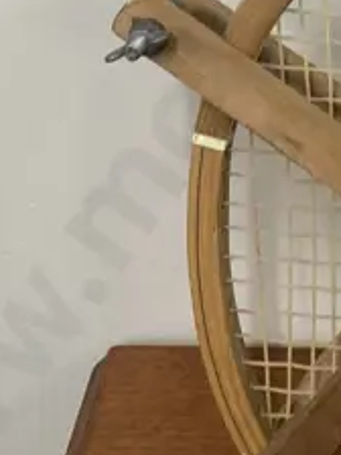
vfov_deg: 15.1
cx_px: 481
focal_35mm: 119
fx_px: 1563
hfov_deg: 12.0
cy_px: -270
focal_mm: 4.25
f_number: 1.8
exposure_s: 1/50
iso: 64
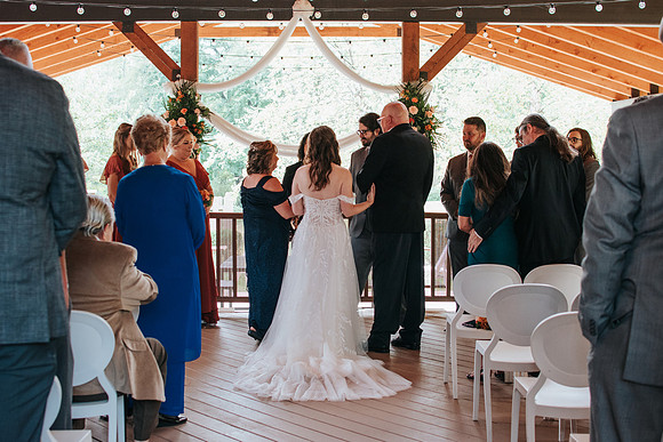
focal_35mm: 55
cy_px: 223
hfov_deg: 36.5
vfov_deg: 24.8
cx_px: 328
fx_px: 1005
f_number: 3.5
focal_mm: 35
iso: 800
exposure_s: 1/250
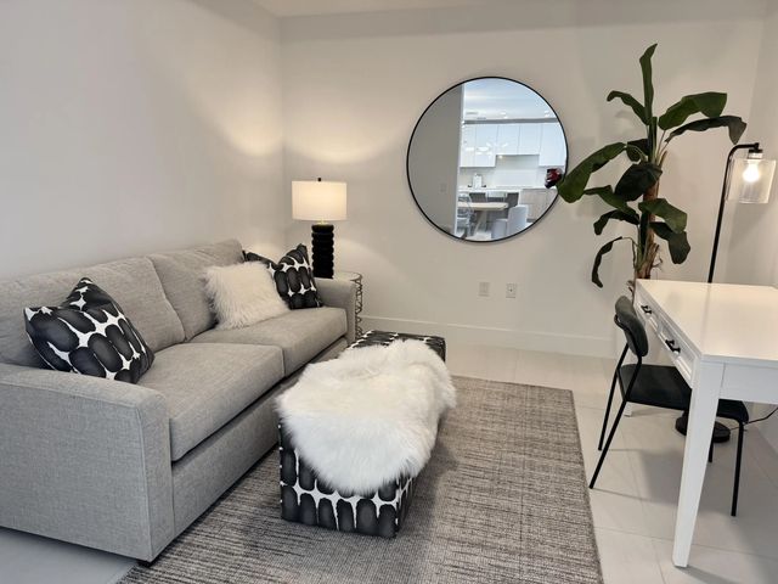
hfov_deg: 71.6
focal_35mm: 24
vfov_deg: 56.8
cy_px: 292
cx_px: 389
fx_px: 539
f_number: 1.78
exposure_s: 1/120
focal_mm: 6.76
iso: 125
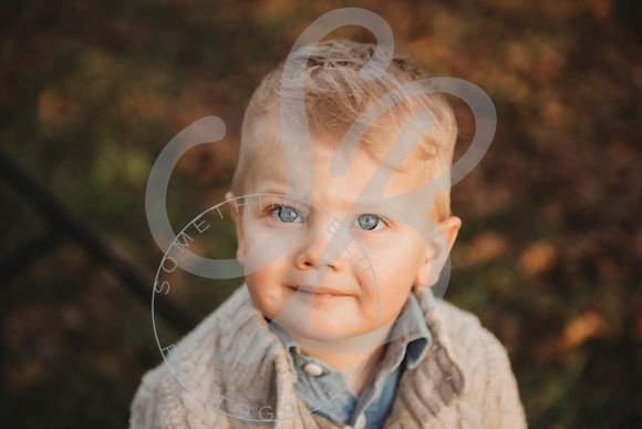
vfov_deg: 19.5
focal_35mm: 70
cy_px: 214
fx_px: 1249
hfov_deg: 28.8
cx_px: 321
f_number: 2.8
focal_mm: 70
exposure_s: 1/500
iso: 100
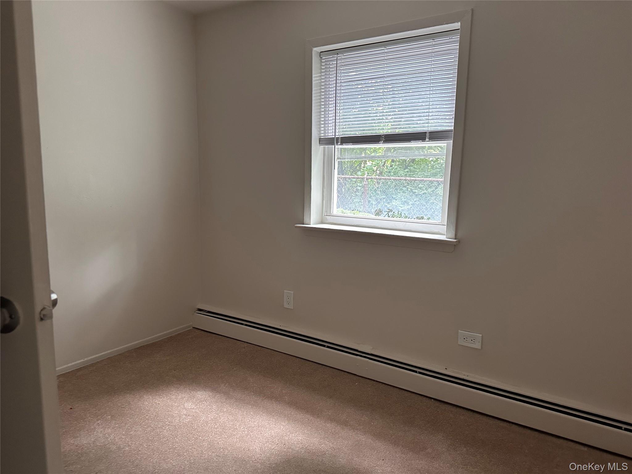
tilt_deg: -8.1
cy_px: 237
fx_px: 438
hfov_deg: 71.6
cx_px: 316
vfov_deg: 56.8
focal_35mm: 24
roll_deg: -0.6
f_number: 1.78
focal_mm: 6.86
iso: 500
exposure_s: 1/60
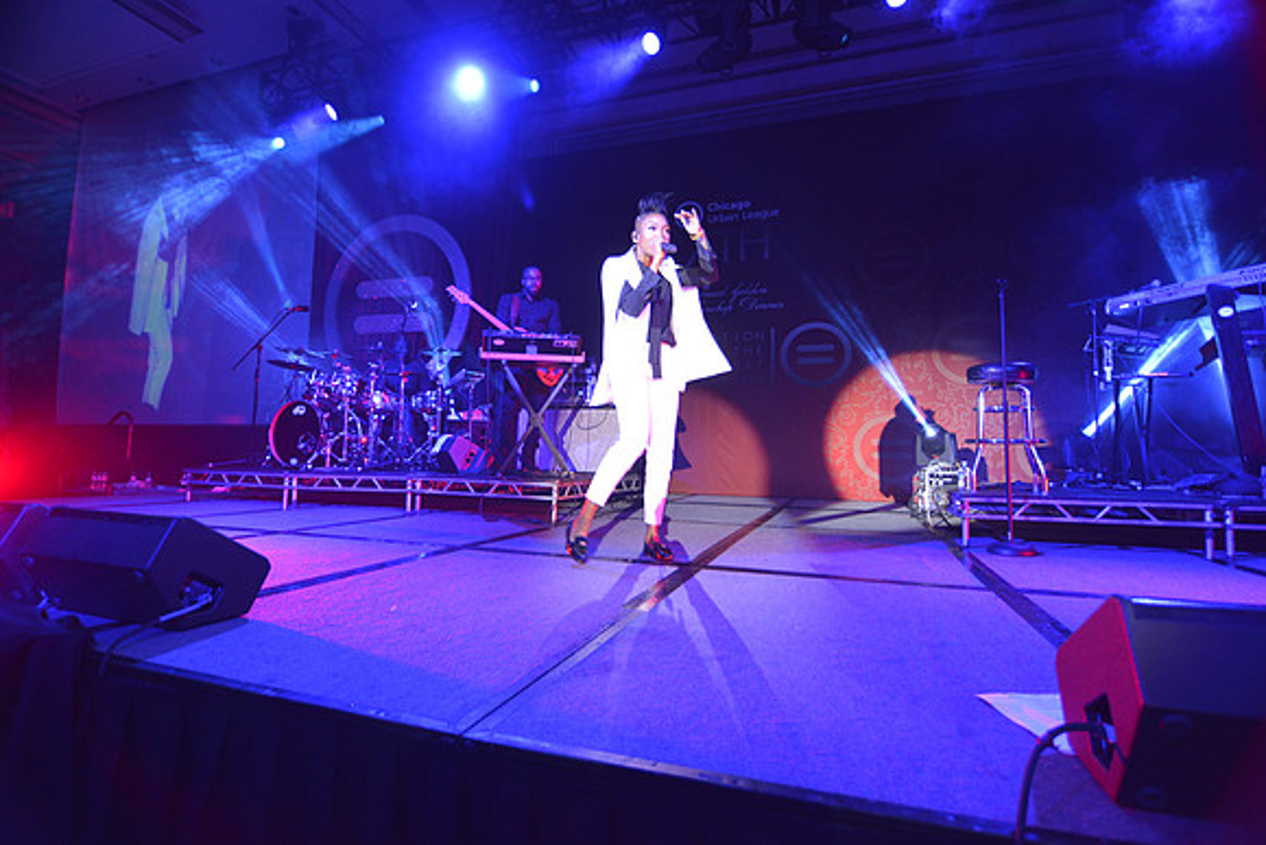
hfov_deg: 90.0
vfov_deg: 67.4
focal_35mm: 18
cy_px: 422
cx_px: 633
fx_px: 633
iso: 1600
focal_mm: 18
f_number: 4
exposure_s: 1/125
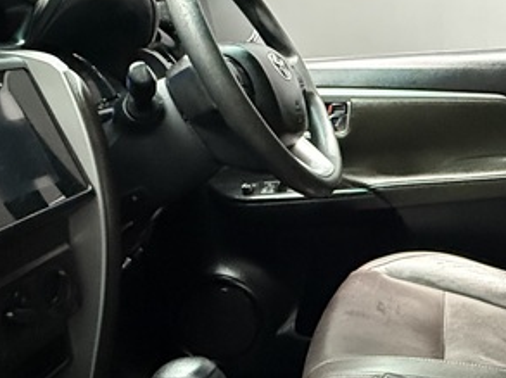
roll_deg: -1.0
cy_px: 216
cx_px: 542
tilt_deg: -14.5
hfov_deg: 34.3
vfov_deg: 29.6
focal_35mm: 49
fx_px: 715
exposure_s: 1/33
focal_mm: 2.22
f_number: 2.2
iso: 1000
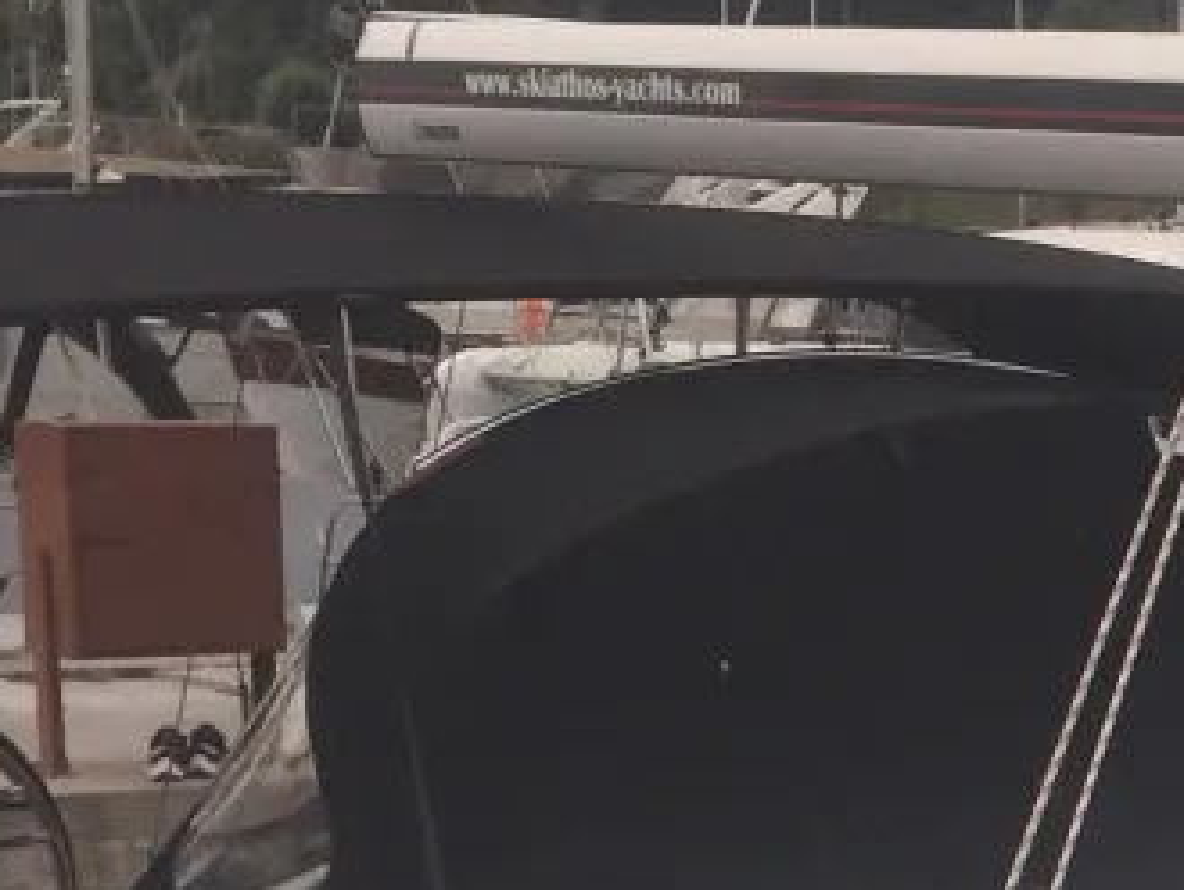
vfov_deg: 11.8
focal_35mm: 123
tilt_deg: -11.1
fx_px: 4210
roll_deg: -1.7
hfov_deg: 14.6
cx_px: 1923
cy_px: 1091
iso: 32
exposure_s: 1/1883
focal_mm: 4.15
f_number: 2.2
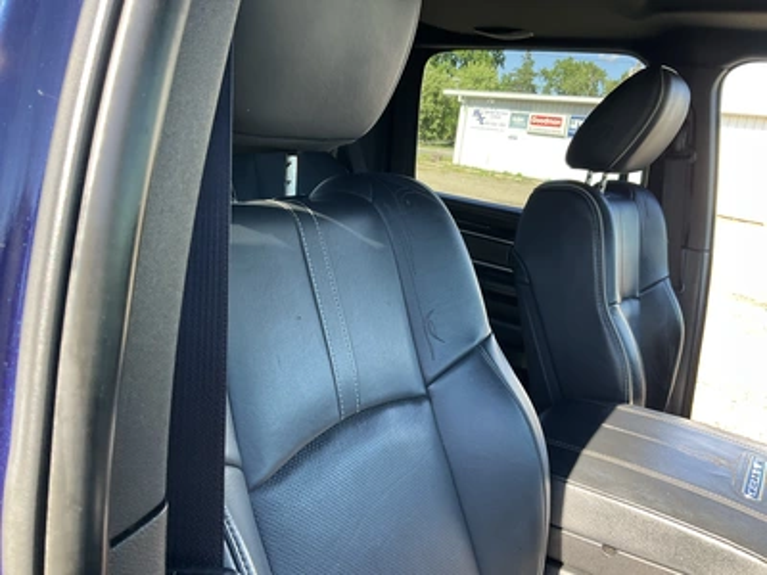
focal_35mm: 29
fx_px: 643
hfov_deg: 61.7
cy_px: 288
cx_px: 384
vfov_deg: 48.2
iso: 40
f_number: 1.8
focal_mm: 3
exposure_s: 1/122
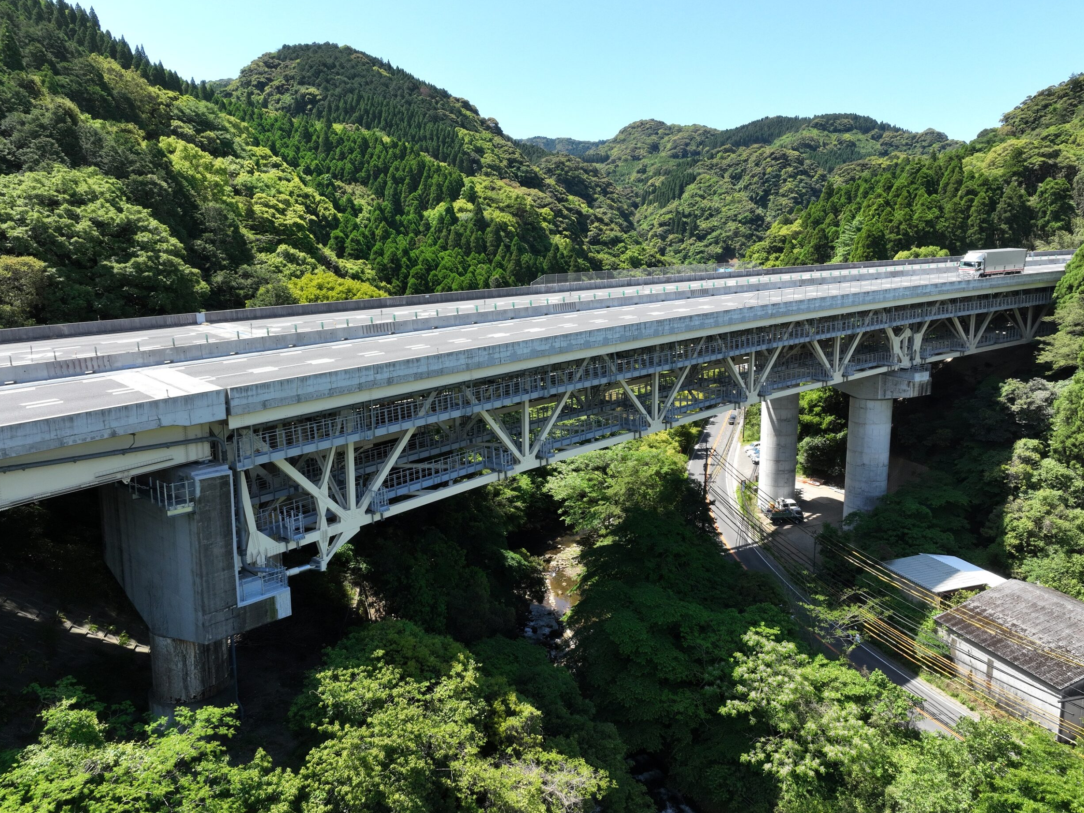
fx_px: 783
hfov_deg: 69.4
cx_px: 544
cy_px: 392
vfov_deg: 54.9
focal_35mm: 25
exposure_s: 1/240
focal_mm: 12.29
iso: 200
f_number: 8
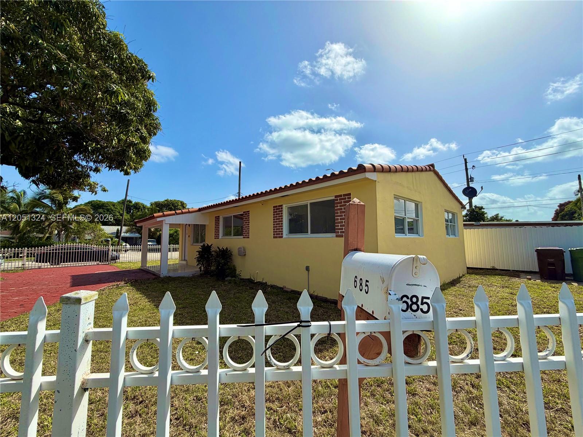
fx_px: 236
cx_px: 292
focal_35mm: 14
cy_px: 218
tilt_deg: +4.2
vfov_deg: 85.7
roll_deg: +1.1
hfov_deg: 102.1
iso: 20
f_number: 2.2
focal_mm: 2.22
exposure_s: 1/1656
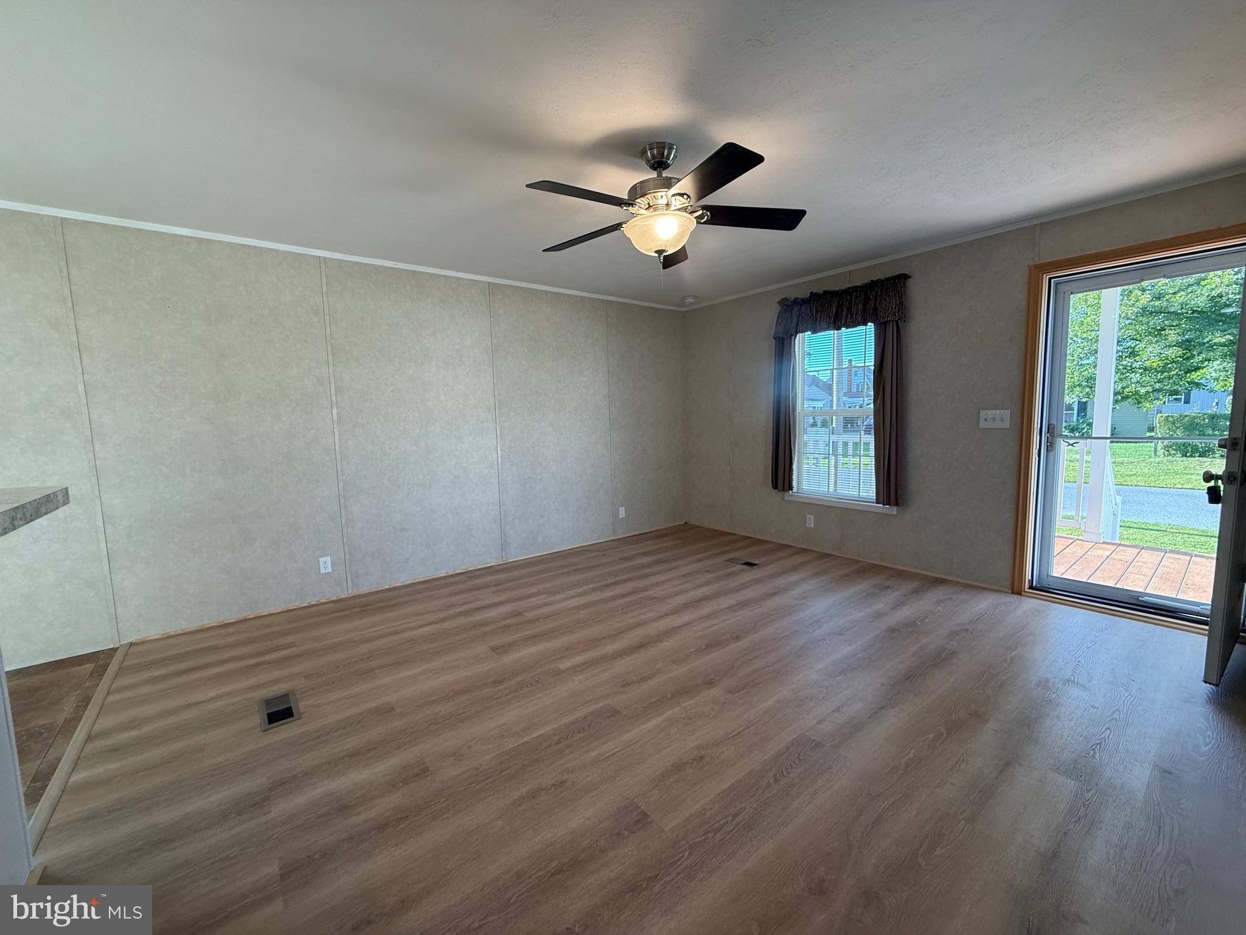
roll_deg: +1.4
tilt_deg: -6.1
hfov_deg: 102.1
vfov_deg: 85.7
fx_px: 504
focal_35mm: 14
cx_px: 623
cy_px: 468
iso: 125
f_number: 2.2
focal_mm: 2.22
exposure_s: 1/120
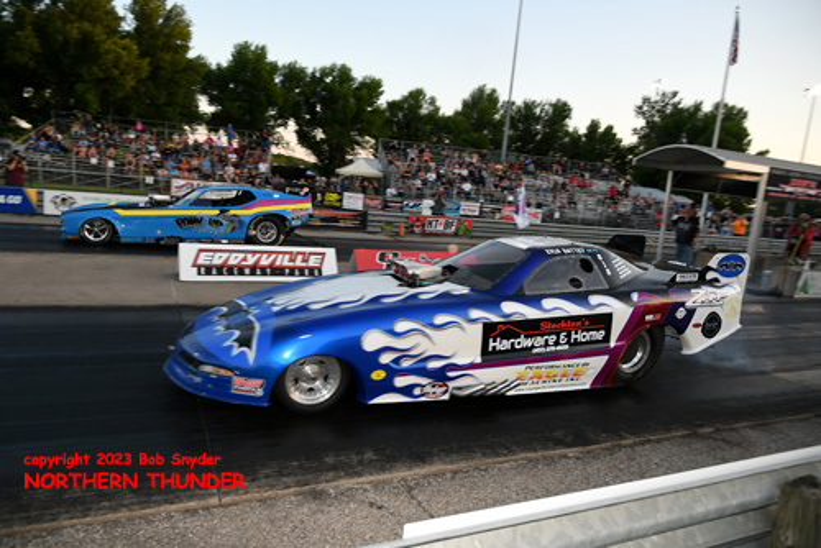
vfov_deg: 53.2
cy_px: 274
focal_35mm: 24
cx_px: 410
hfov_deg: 73.7
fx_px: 548
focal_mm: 16
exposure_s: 1/200
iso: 160
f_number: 3.5
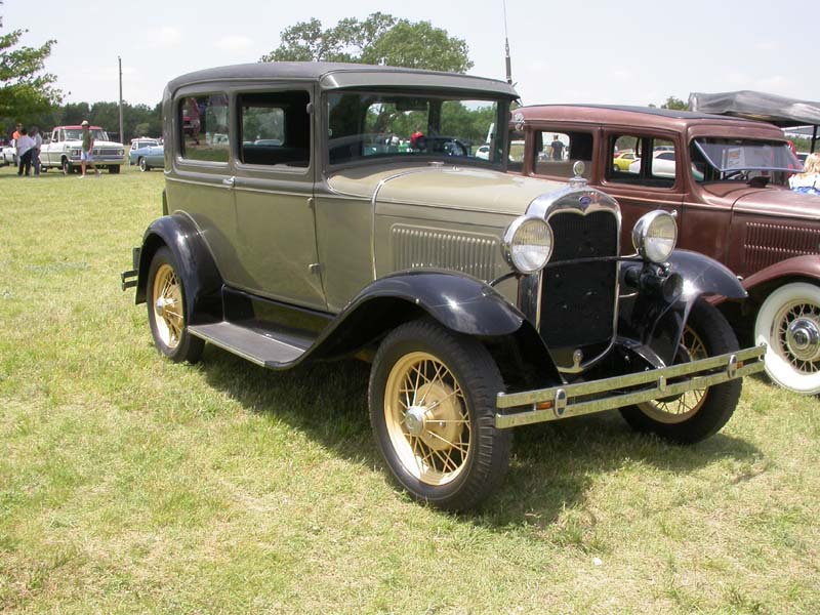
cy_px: 308
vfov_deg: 37.7
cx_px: 410
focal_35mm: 38
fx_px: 900
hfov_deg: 49.0
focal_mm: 7.85
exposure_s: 1/236
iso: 100
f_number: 6.7
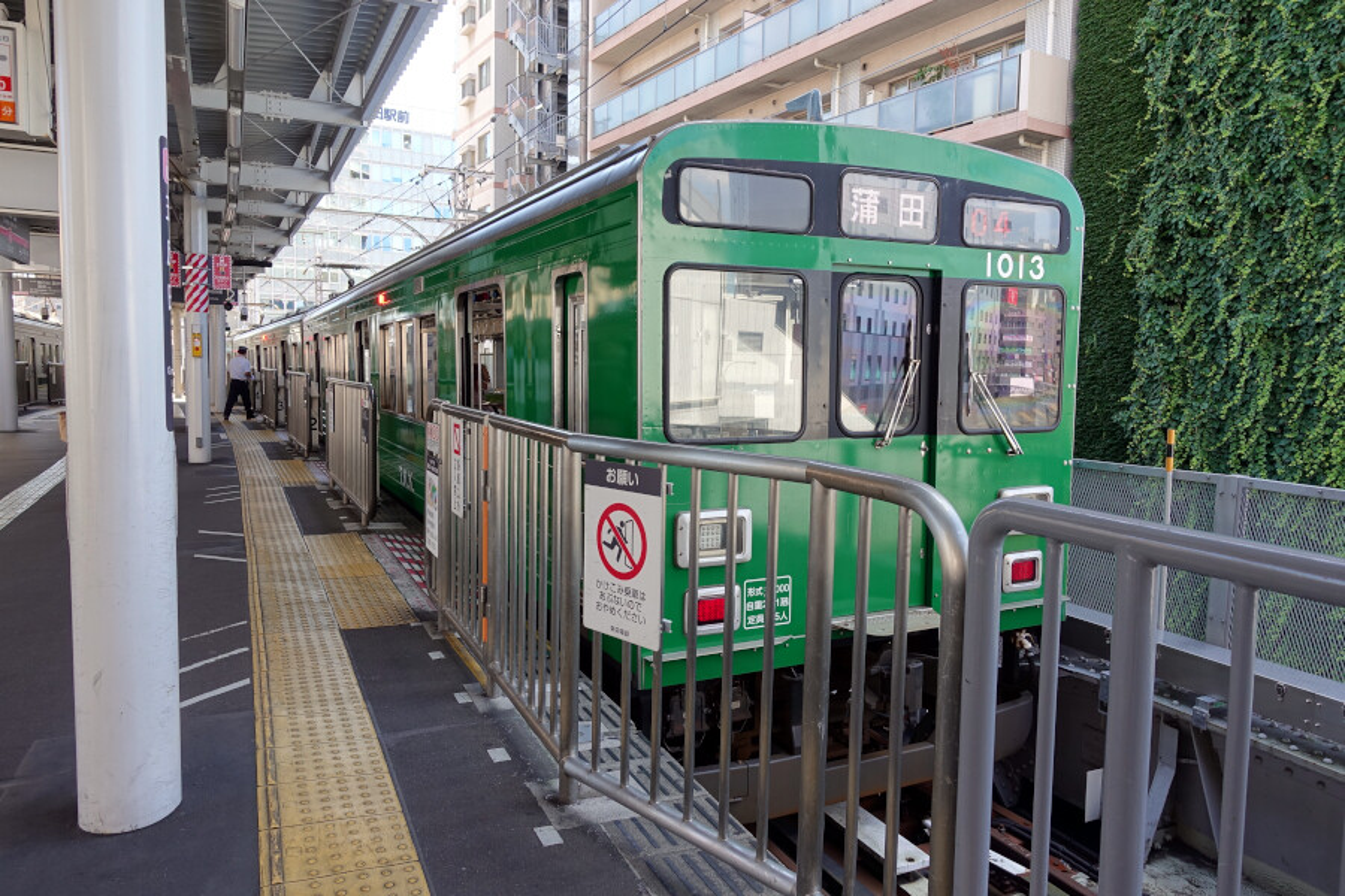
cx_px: 672
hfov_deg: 73.7
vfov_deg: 53.1
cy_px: 448
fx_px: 897
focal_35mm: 24
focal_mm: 8.8
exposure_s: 1/100
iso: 125
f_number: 4
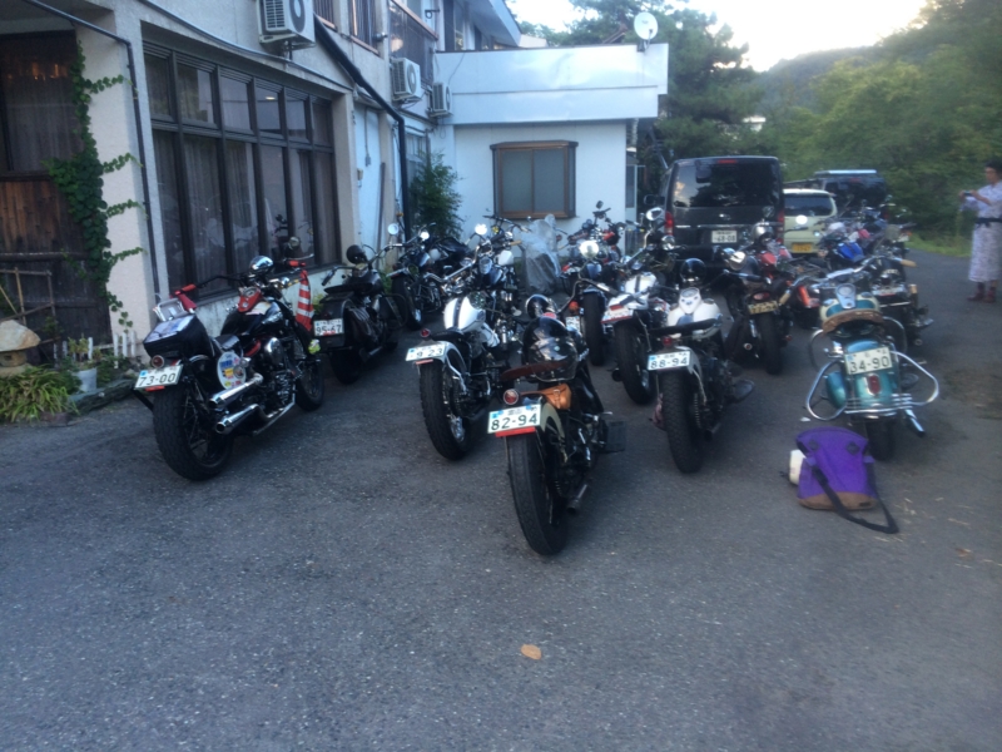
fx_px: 868
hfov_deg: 60.0
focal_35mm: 30
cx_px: 501
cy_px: 376
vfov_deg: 46.8
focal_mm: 4.12
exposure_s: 1/60
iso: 50
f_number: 2.2
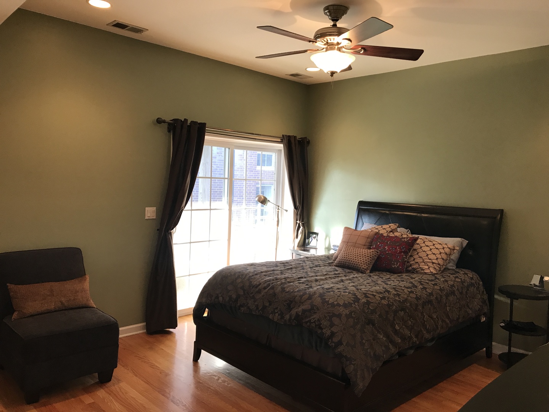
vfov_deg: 49.7
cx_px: 274
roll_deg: -2.7
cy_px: 206
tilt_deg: -2.3
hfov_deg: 63.4
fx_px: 444
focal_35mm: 28
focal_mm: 3.99
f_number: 1.8
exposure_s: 1/30
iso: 25
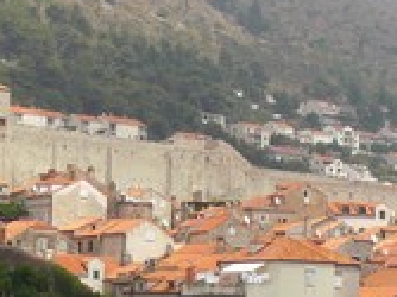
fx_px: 1673
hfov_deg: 13.5
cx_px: 150
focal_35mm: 146
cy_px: 235
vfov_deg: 10.1
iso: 64
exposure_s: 1/400
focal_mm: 6.3
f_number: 5.6
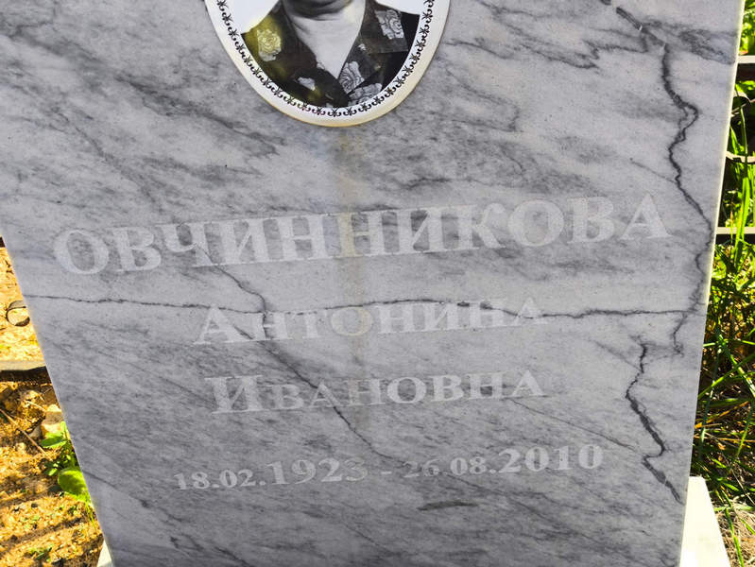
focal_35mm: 50
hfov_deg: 38.2
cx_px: 378
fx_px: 1091
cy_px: 284
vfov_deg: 29.1
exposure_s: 1/334
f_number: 1.7
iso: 50
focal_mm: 4.71
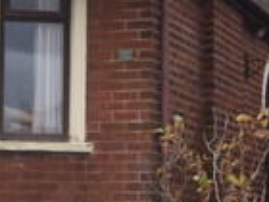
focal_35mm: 148
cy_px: 41
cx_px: 54
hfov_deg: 13.3
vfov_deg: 10.0
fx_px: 1150
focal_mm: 14
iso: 100
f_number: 6.3
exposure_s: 1/160
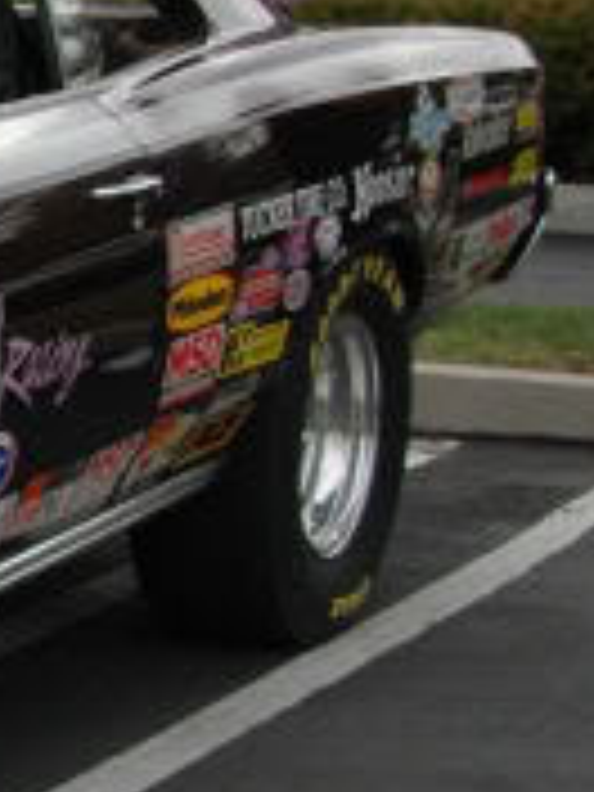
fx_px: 3660
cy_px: 414
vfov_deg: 12.3
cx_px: -819
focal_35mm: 160
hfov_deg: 8.5
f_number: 4
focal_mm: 27
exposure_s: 1/800
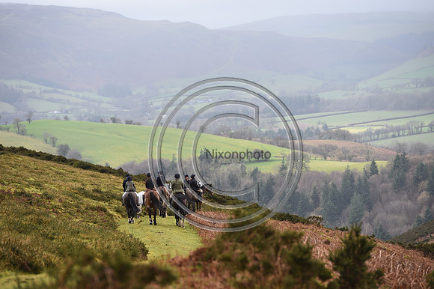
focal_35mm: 200
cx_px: 217
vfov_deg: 6.9
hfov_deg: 10.3
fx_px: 2410
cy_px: 144
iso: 450
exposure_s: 1/800
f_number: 5.6
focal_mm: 200
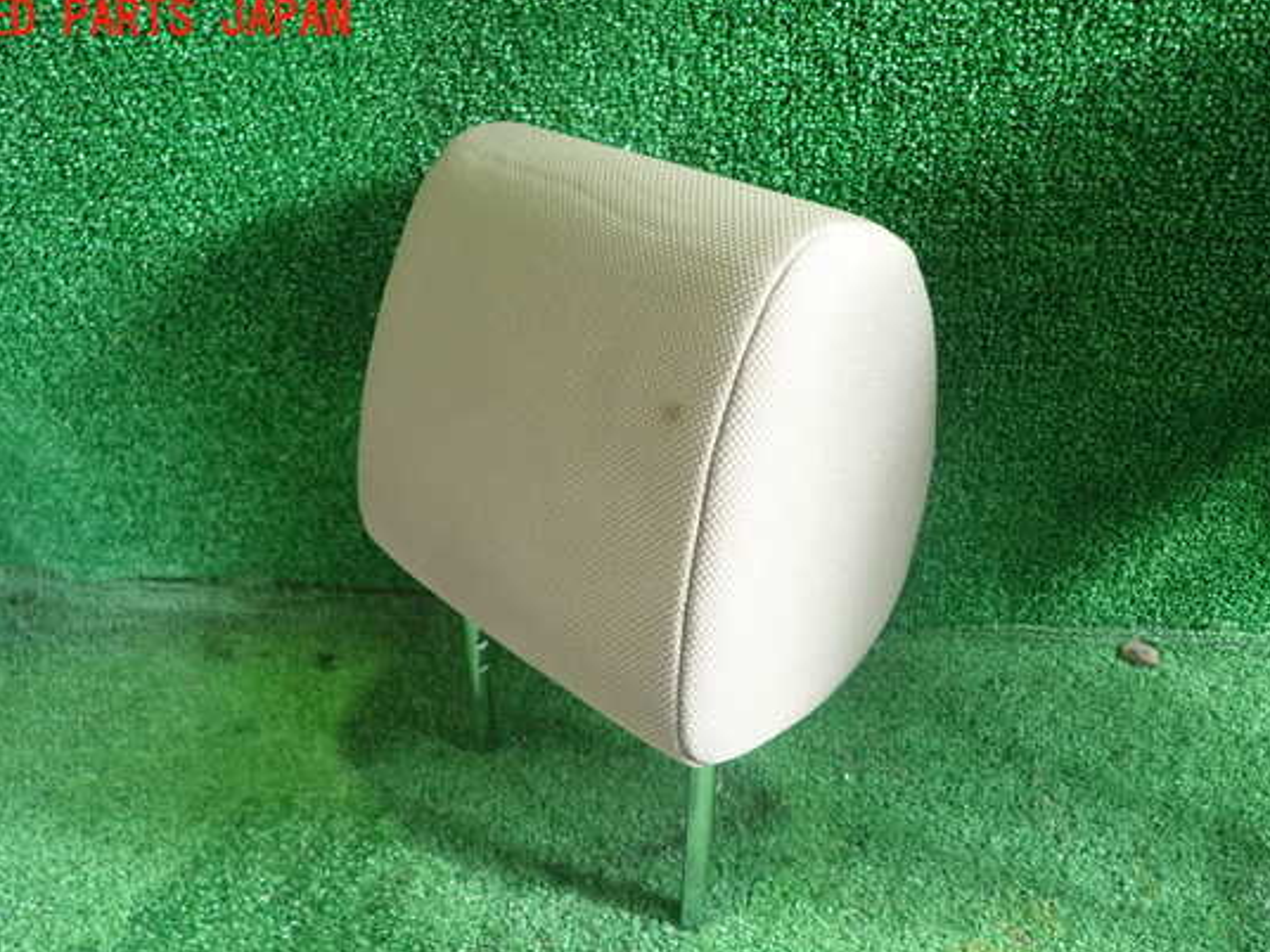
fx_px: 1027
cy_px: 523
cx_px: 630
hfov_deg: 63.4
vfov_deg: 49.7
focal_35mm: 28
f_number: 2
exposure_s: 1/30
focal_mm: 4.5
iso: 200
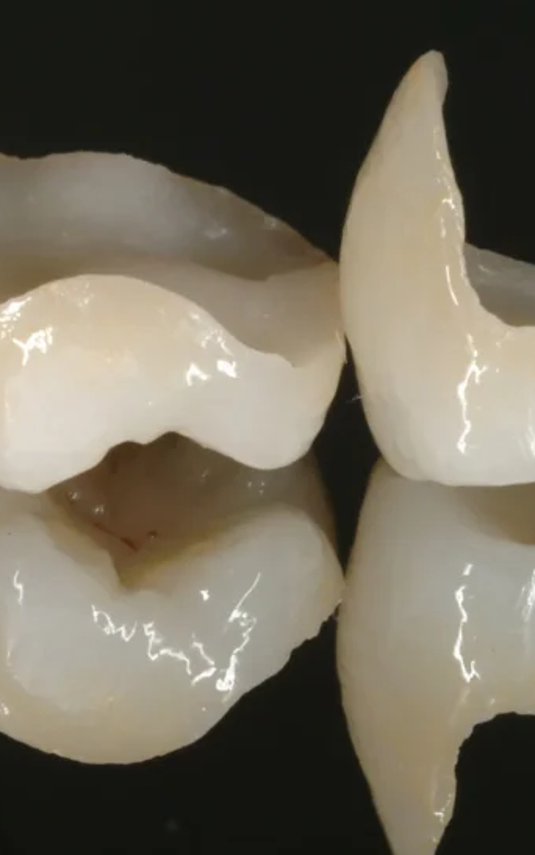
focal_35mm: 169
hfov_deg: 7.7
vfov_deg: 12.4
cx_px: 77
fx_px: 3940
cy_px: 420
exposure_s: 1/60
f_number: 54
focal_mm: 59
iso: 100
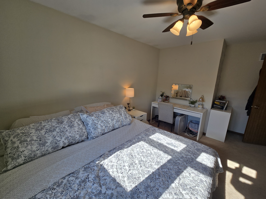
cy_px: 100
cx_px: 133
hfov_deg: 106.2
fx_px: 100
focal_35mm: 13
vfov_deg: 89.9
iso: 50
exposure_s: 1/310
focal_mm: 2.2
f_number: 2.2
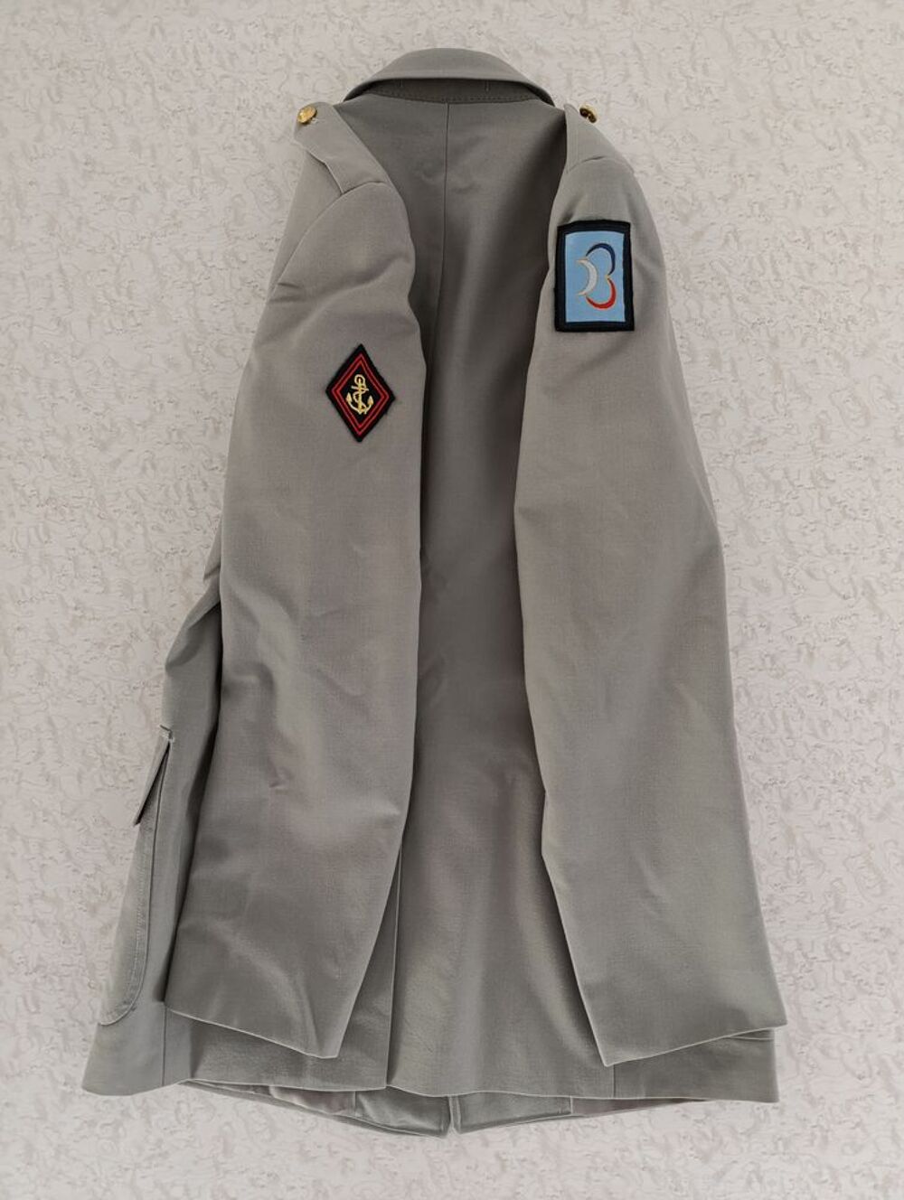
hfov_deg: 59.0
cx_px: 452
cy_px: 600
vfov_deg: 73.8
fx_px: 799
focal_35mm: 23
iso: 1250
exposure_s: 1/25
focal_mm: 6.14
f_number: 1.6
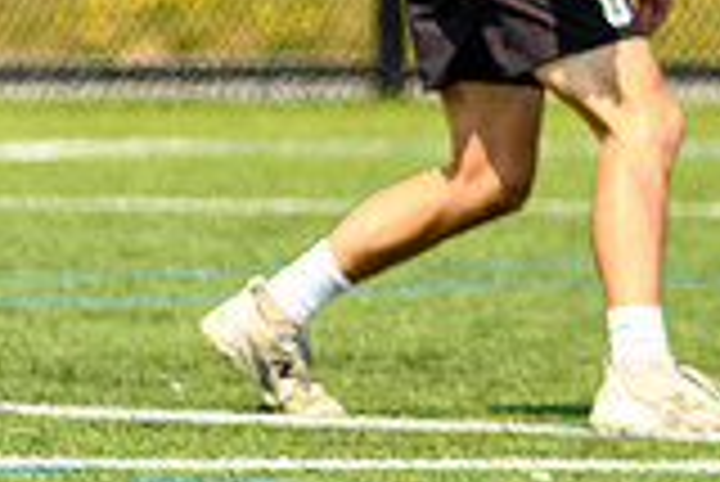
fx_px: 27264
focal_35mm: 1362
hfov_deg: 1.5
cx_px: 1237
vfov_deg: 1.0
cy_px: -260
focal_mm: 200
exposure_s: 1/1000
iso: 100
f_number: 3.2
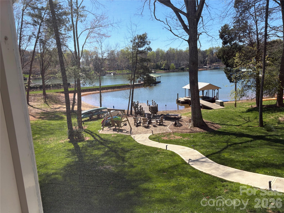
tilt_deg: -10.8
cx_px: 142
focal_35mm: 26
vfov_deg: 53.1
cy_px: 106
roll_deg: +2.8
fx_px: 213
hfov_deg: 67.3
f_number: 1.6
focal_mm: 5.96
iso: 50
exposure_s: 1/1953
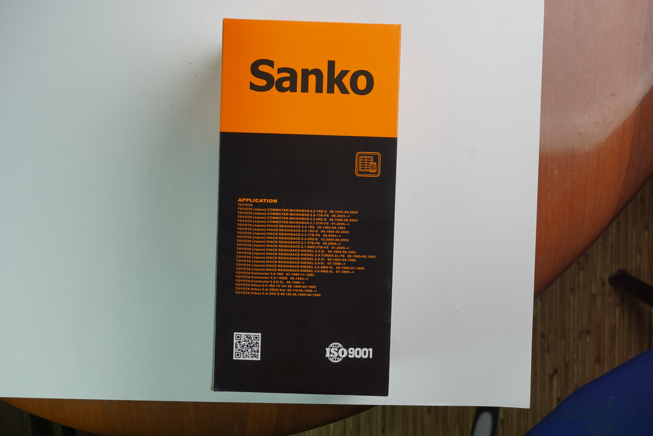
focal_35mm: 52
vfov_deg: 25.8
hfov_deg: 37.9
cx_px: 326
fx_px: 952
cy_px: 218
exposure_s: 1/15
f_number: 8
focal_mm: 35
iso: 100
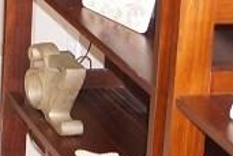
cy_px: -234
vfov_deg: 7.8
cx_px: -411
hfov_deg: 10.2
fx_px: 1048
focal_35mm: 162
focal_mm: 18
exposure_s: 1/60
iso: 400
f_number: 4
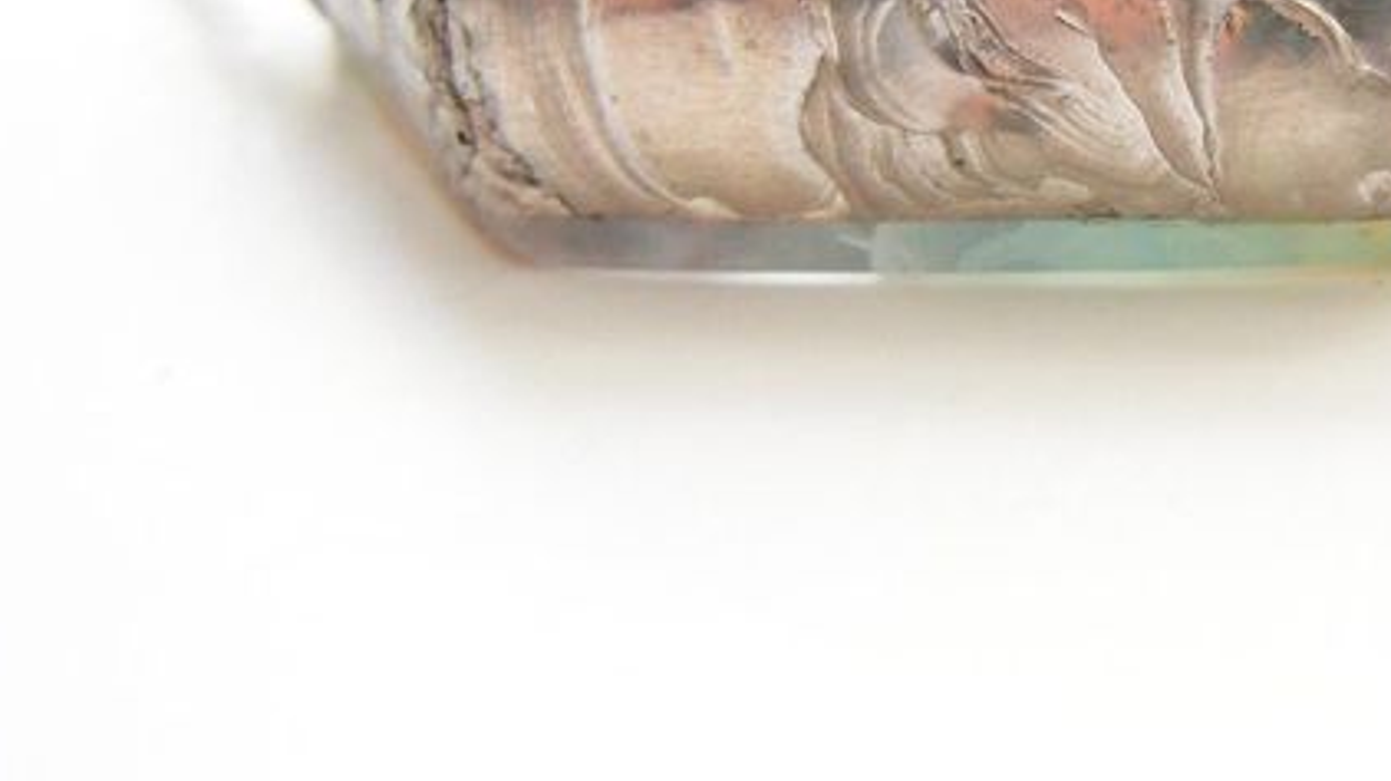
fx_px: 2286
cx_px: 1114
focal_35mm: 62
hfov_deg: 32.9
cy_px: 82
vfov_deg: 19.1
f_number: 3.5
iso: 229
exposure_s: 1/30
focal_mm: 5.4
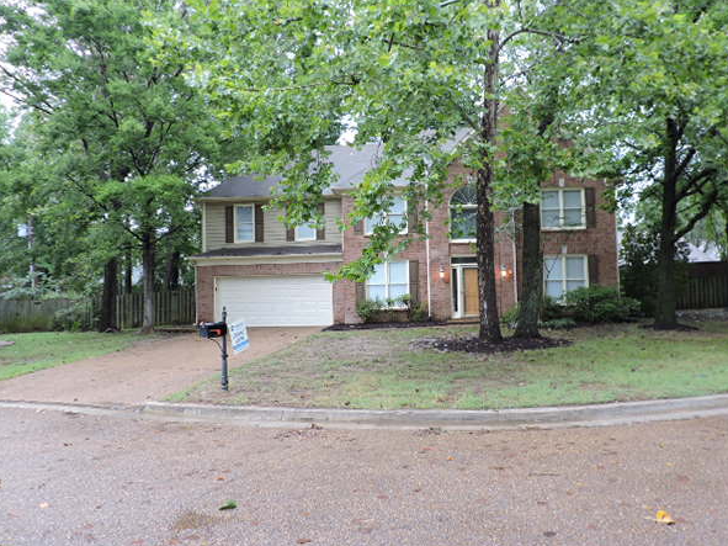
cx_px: 389
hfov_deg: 67.2
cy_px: 272
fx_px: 547
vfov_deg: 53.0
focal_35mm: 26
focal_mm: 4.3
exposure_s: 1/30
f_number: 3
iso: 140
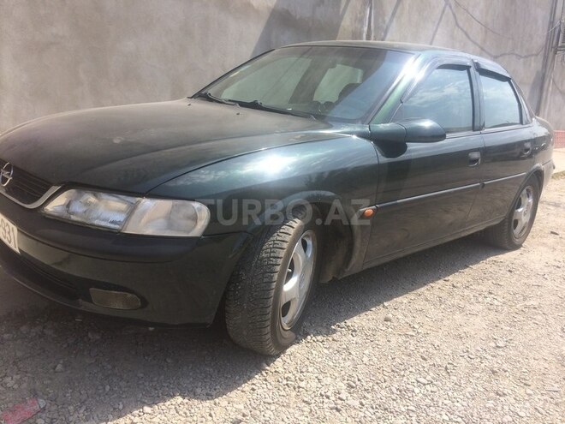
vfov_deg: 48.2
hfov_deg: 61.7
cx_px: 282
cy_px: 212
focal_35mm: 29
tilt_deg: -10.9
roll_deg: -3.7
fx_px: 473
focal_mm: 4.15
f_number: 2.2
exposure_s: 1/1244
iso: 32
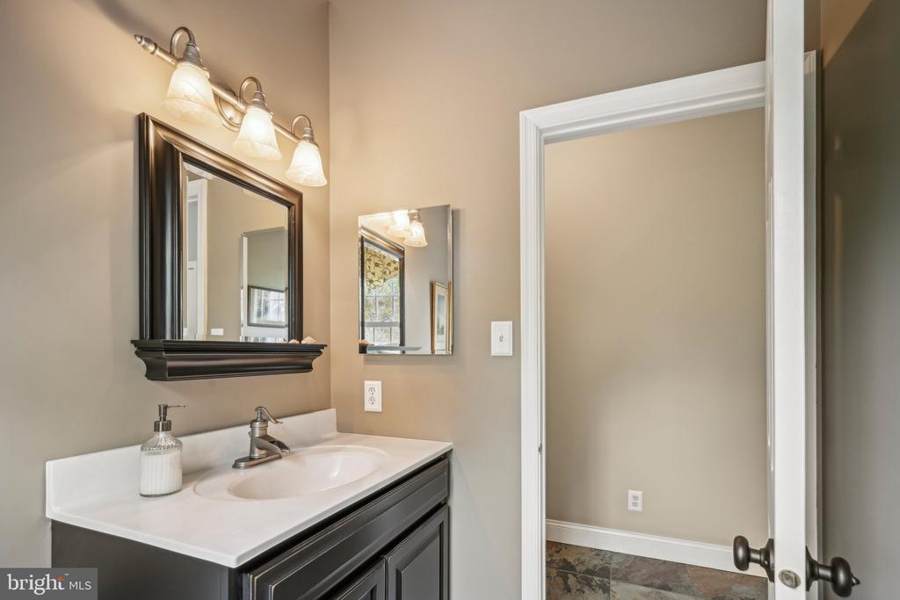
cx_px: 450
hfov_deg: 98.5
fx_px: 388
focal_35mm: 16
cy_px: 300
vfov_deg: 75.5
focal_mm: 15.5
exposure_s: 1/10
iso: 400
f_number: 8
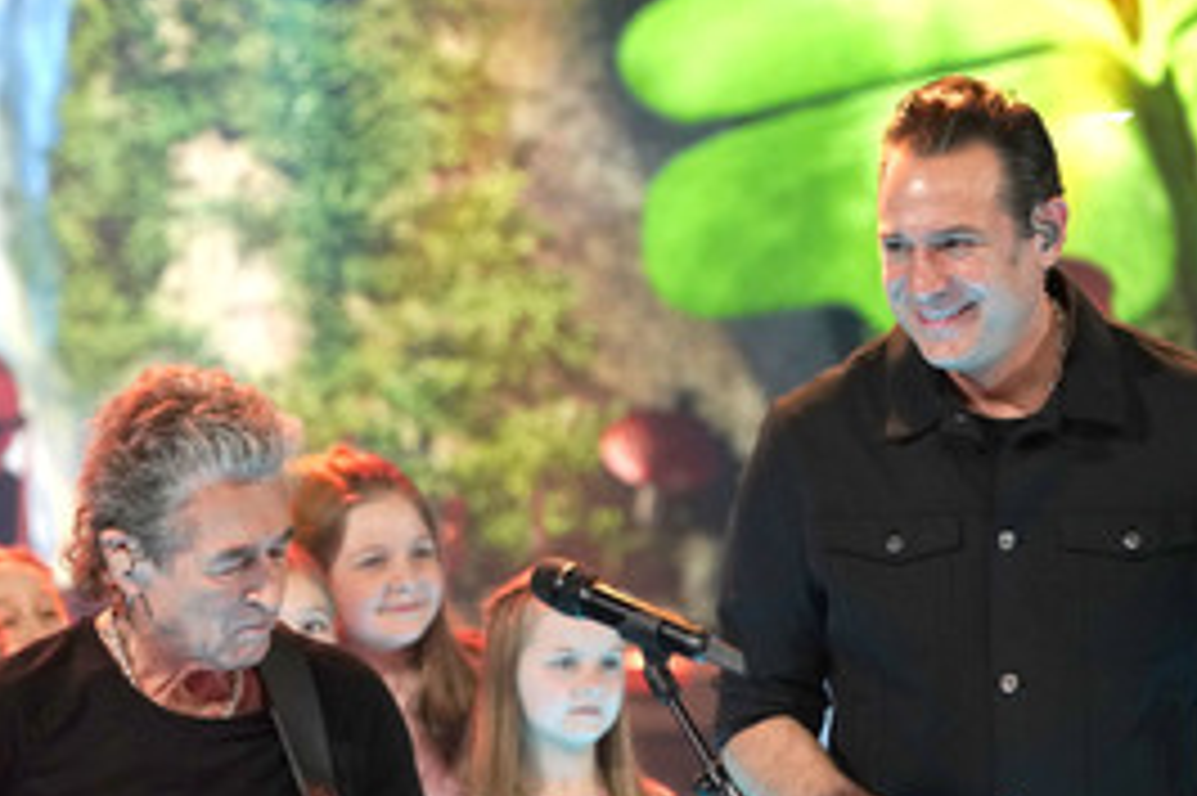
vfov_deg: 4.6
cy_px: 661
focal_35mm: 298
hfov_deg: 6.9
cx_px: 353
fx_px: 9902
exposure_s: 1/160
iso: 3200
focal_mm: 176
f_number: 5.6
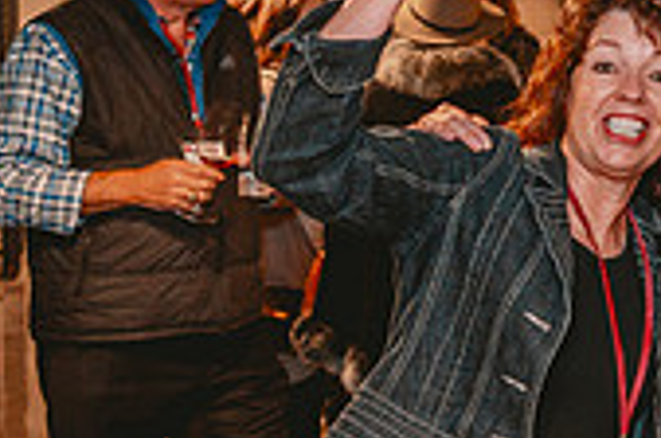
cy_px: 72
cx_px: 1099
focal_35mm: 121
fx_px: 2217
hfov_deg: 15.2
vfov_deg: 11.2
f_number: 3.5
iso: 3200
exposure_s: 1/60
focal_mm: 34
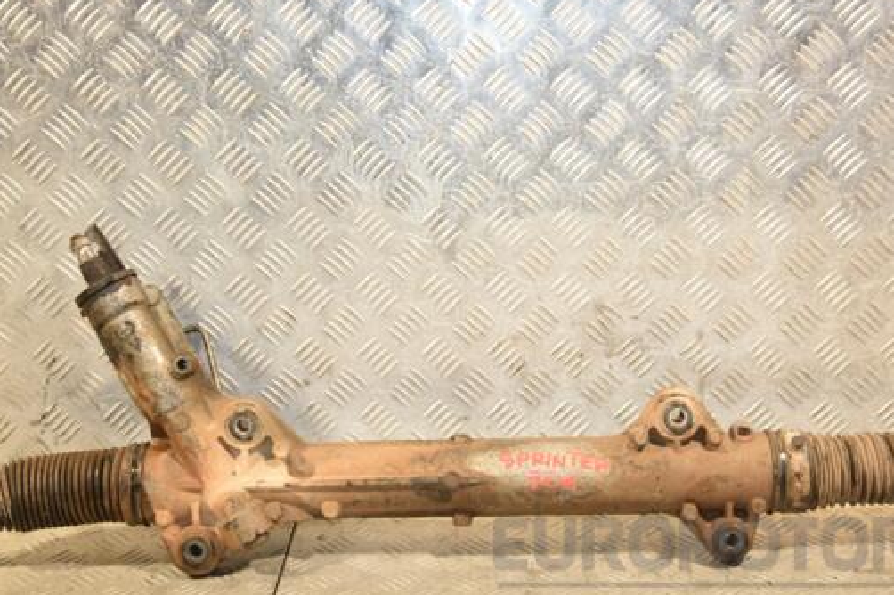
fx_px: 1514
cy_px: 306
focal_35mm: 61
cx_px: 459
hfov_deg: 32.9
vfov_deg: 22.2
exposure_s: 1/200
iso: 800
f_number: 5
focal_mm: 34
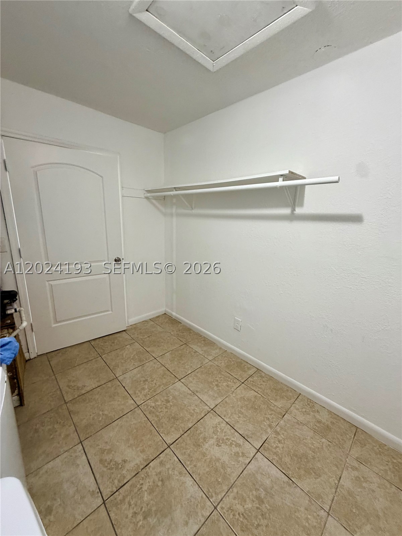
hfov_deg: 85.7
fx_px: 217
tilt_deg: -13.6
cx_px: 201
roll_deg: -2.2
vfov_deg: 102.1
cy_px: 268
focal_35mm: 14
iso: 250
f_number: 2.2
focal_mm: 2.22
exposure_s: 1/60
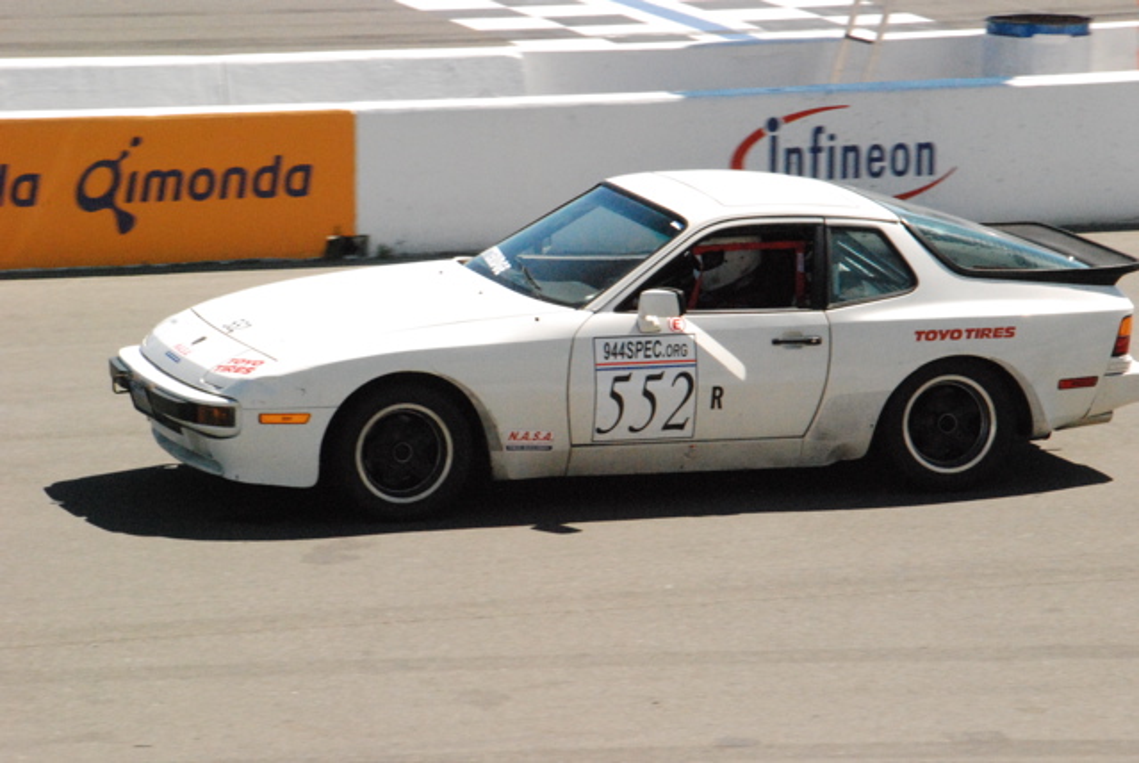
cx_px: 570
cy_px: 382
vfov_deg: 6.1
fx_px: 7128
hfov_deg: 9.1
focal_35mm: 225
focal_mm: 150
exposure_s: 1/500
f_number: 29
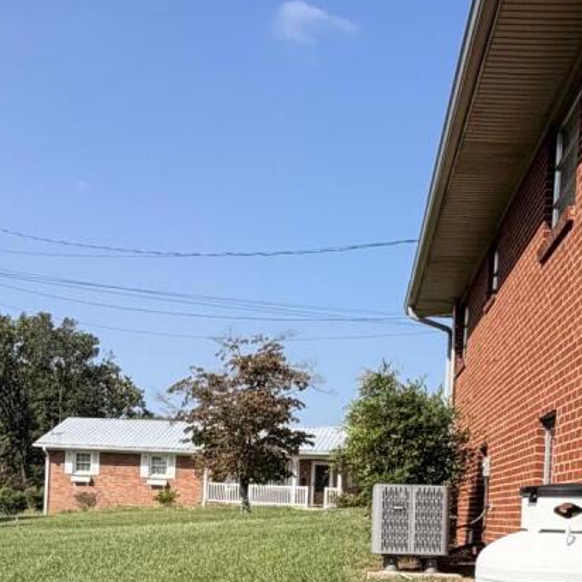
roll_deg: -3.1
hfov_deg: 28.6
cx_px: 257
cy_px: 565
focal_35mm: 60
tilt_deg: -3.5
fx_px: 1141
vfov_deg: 27.2
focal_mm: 2.22
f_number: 2.2
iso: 25
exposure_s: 1/841
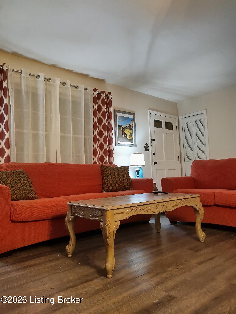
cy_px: 157
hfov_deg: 51.4
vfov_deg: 65.3
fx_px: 245
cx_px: 118
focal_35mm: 27
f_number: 1.79
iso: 502
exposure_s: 1/20
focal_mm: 4.71
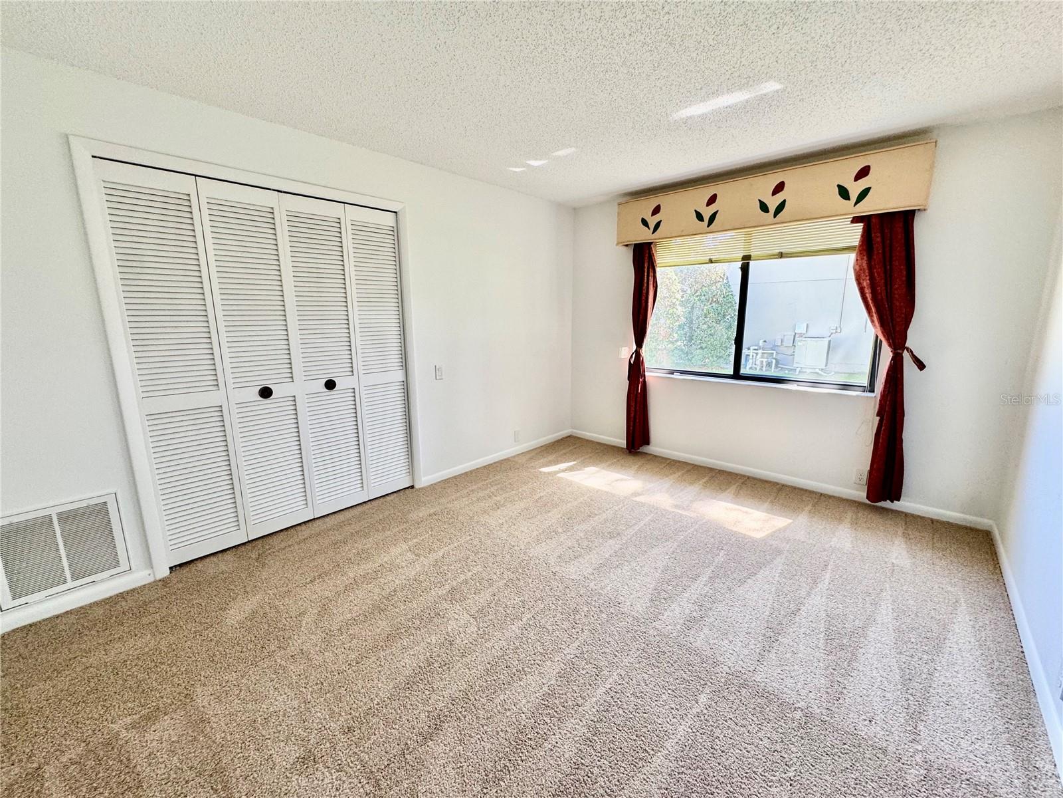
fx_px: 430
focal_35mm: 14
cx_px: 532
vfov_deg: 85.7
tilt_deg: -11.5
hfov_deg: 102.1
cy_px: 399
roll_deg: +0.4
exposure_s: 1/120
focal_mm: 2.22
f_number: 2.2
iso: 160
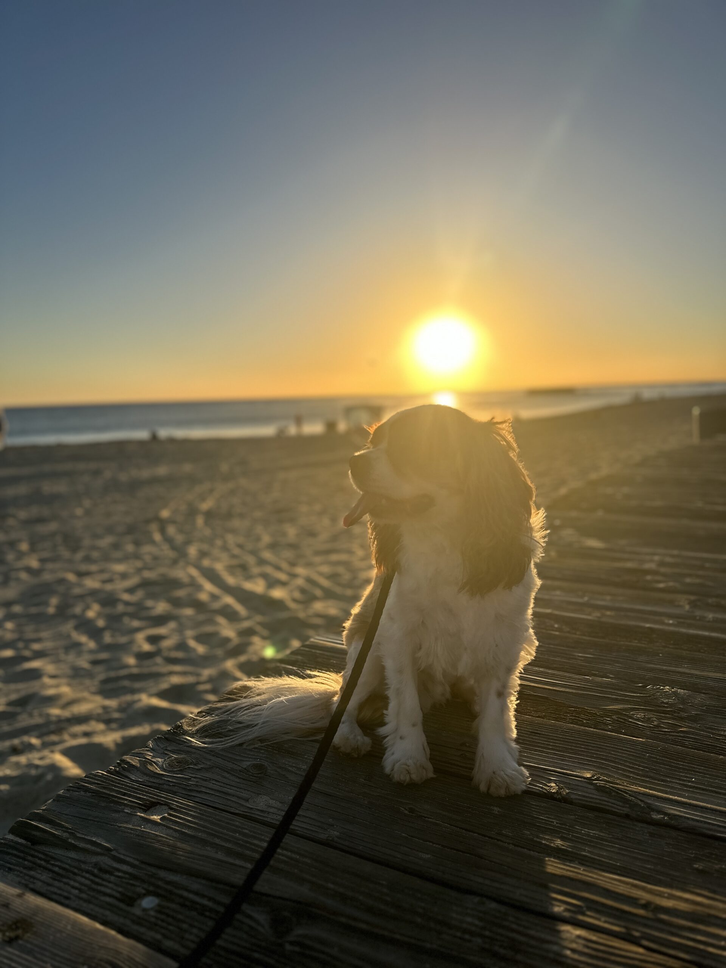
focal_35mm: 24
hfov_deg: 56.8
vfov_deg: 71.6
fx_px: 671
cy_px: 484
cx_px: 363
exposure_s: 1/6211
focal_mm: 6.86
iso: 80
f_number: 1.78
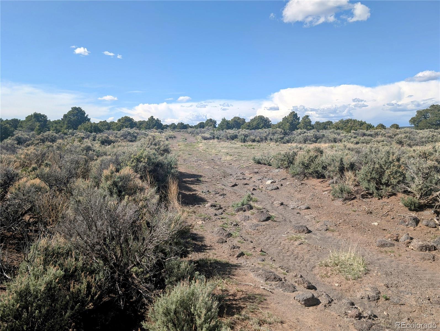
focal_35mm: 24
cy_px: 166
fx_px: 305
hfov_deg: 71.5
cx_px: 220
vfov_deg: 56.9
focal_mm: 6.9
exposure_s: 1/1357
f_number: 1.68
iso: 23
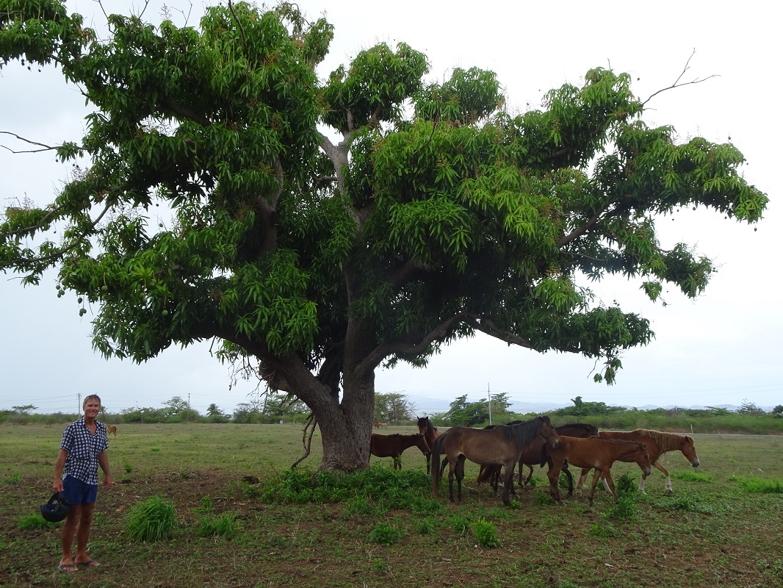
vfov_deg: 48.2
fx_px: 656
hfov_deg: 61.6
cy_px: 294
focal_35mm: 29
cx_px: 392
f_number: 3.5
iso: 80
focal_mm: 4.92
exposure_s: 1/500
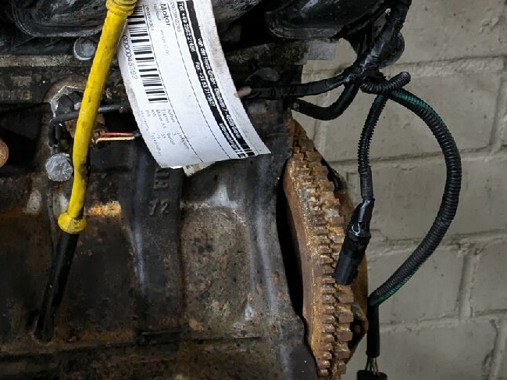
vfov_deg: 19.4
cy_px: 17
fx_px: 1083
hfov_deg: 25.8
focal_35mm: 74
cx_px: 83
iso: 548
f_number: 1.89
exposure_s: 1/25
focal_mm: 5.43
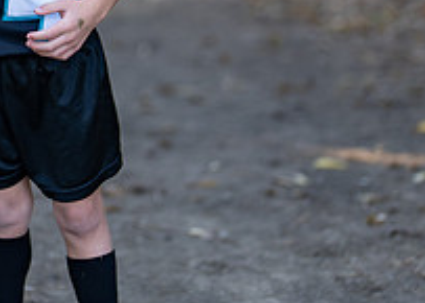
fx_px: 2052
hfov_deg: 11.8
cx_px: 51
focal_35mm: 170
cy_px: 6
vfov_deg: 8.4
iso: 100
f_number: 1.2
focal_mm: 50
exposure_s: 1/500
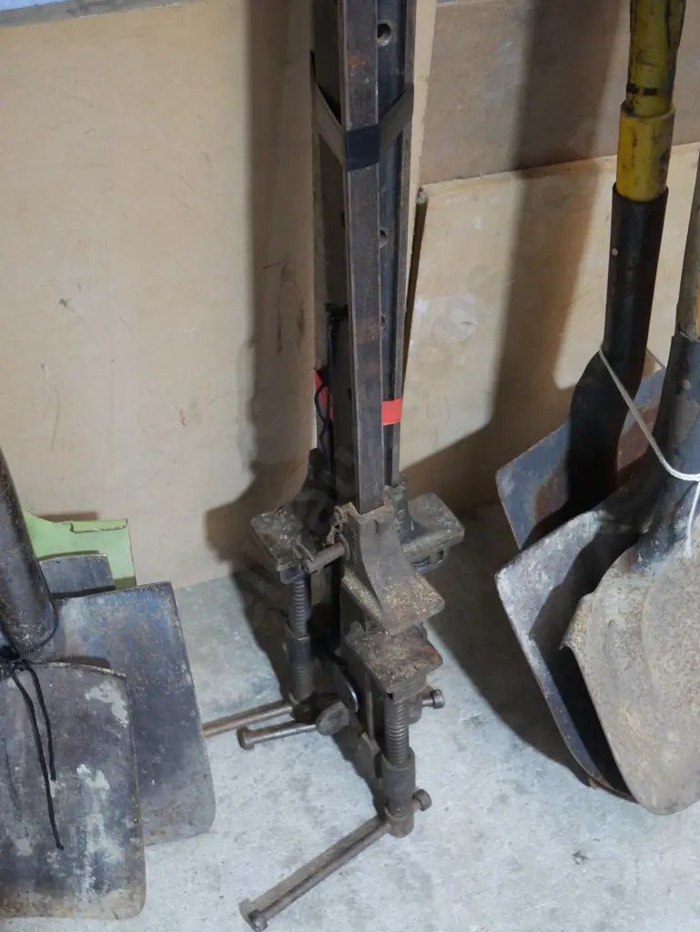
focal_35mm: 42
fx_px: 1131
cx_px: 350
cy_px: 466
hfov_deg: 34.4
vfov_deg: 44.8
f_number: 4.6
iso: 1250
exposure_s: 1/60
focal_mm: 21
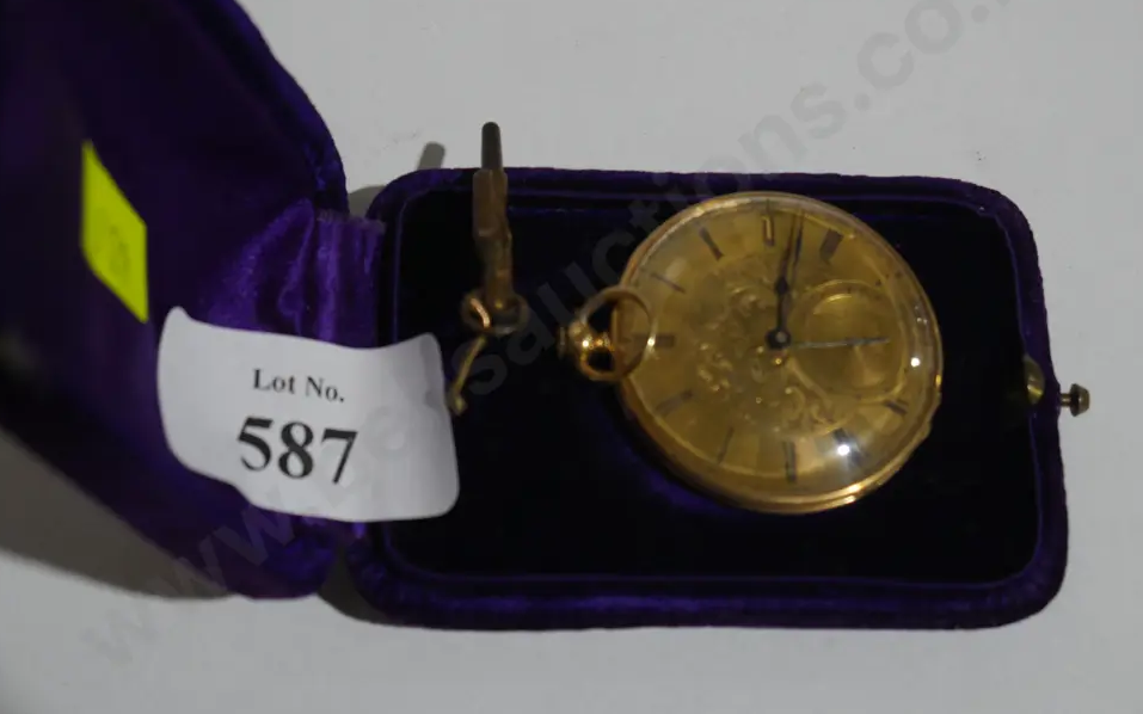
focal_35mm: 59
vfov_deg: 22.0
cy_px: 290
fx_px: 1838
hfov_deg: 34.5
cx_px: 579
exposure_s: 1/60
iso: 250
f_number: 5.3
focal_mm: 26
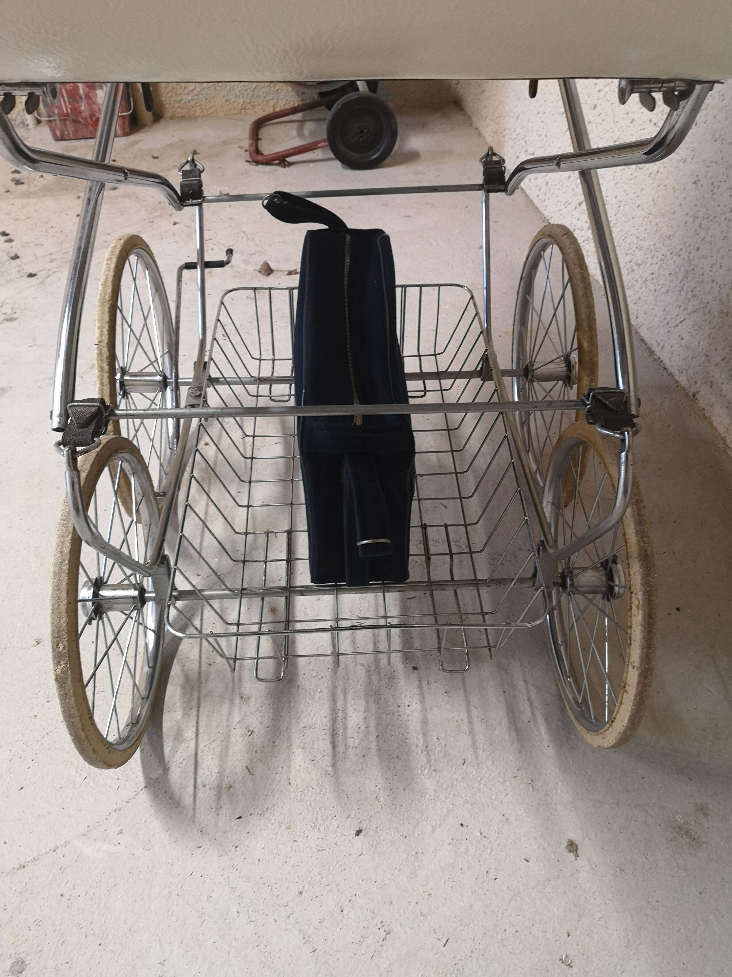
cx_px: 366
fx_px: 761
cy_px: 488
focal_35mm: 27
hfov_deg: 51.4
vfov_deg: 65.3
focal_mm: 5.58
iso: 250
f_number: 1.8
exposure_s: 1/33.3
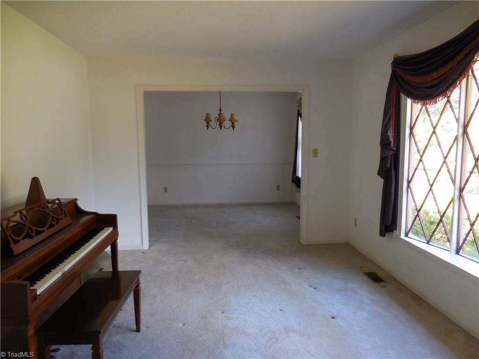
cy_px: 180
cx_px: 240
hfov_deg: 69.4
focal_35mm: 25
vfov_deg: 54.9
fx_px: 346
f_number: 3.3
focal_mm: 4.5
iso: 125
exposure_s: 1/30
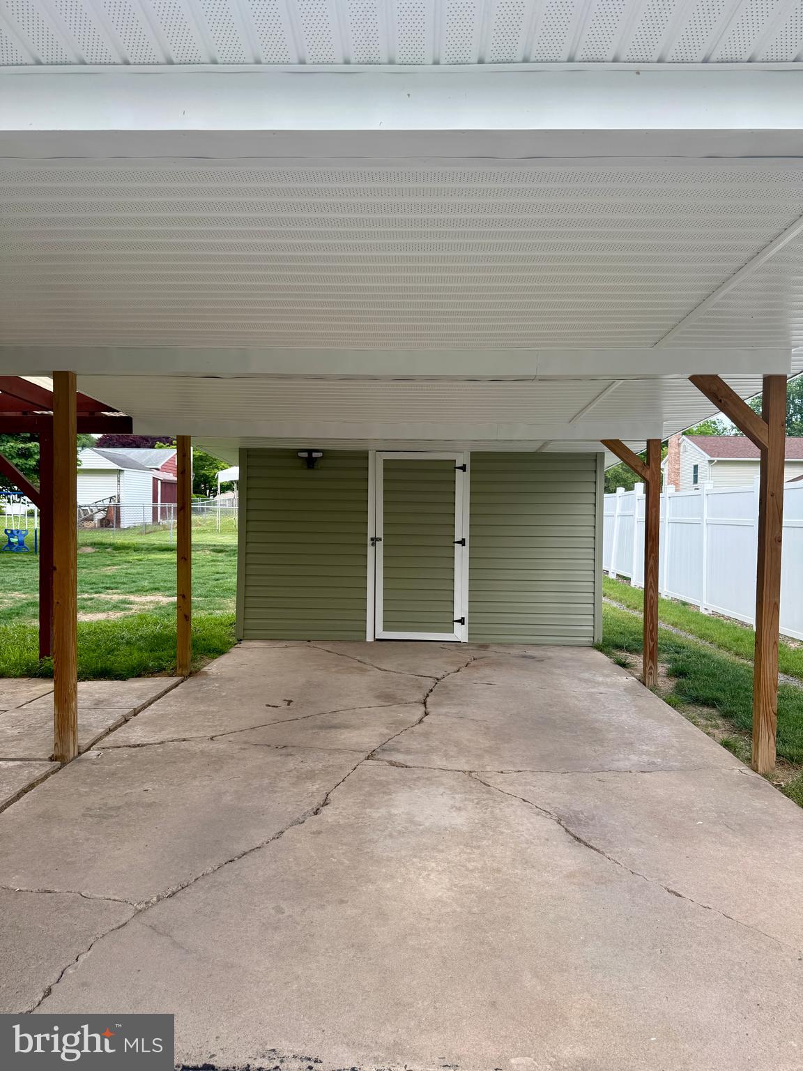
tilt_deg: -1.0
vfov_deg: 71.6
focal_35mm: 24
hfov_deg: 56.8
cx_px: 402
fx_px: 742
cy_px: 536
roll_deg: -1.1
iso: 80
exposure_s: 1/695
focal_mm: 6.76
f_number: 1.78
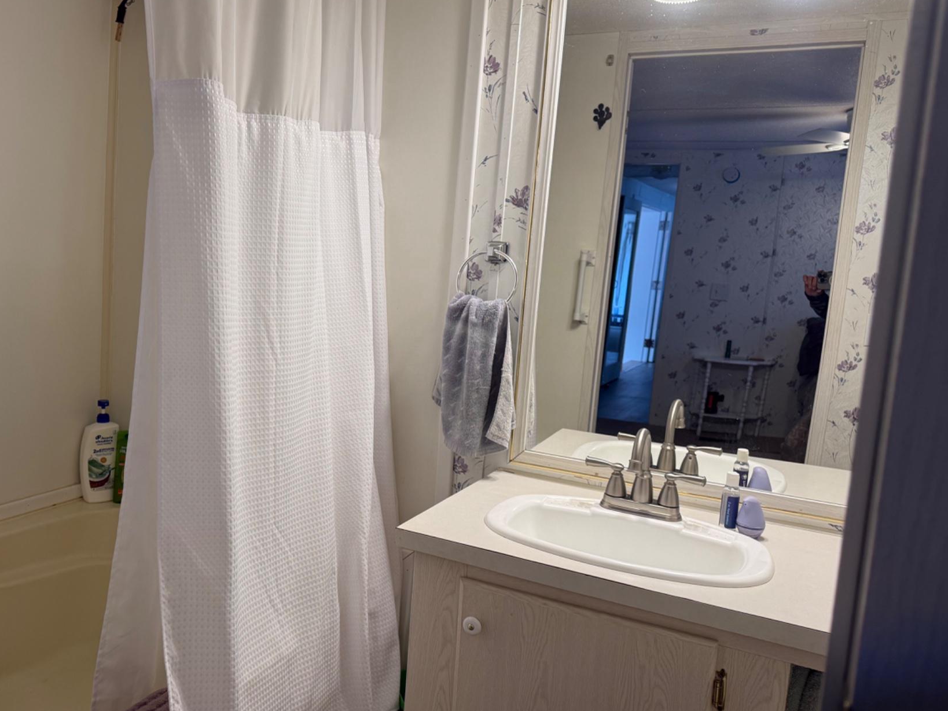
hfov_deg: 59.2
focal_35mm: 30
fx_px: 822
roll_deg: -3.8
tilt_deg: -5.9
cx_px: 359
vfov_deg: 46.8
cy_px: 336
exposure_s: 1/120
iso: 125
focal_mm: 6.76
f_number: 1.78
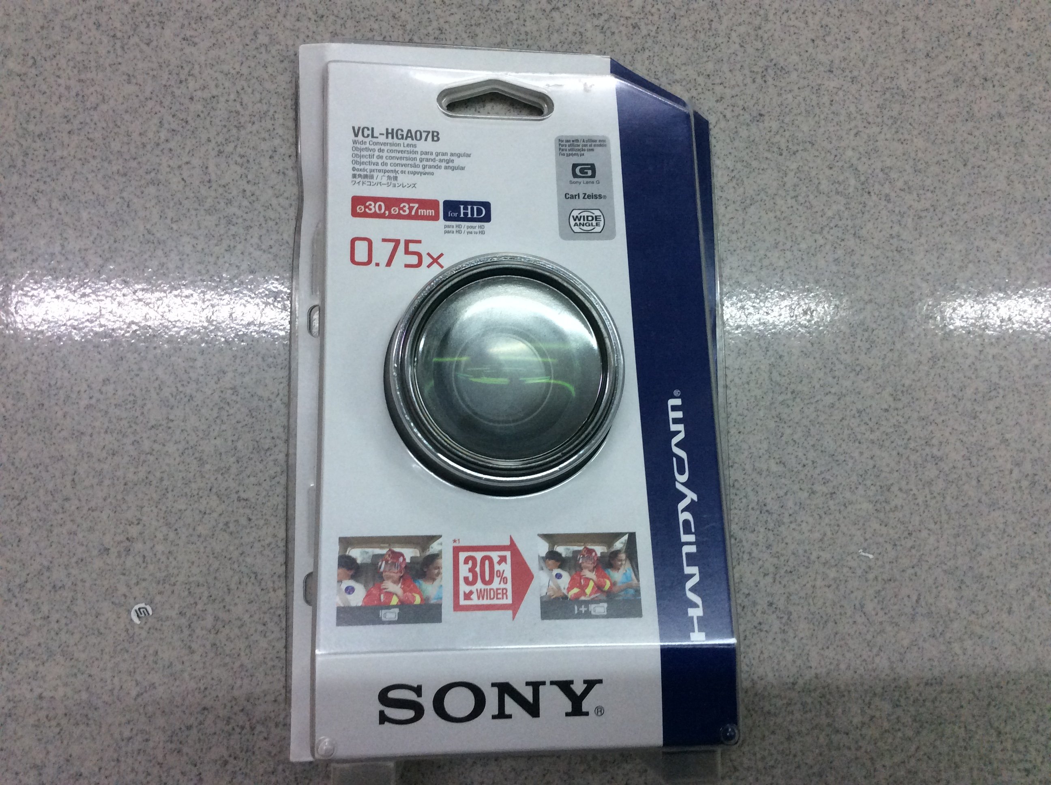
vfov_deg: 44.1
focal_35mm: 32
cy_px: 392
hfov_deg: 56.9
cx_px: 526
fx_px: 970
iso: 100
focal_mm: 3.3
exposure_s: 1/24
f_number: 2.4
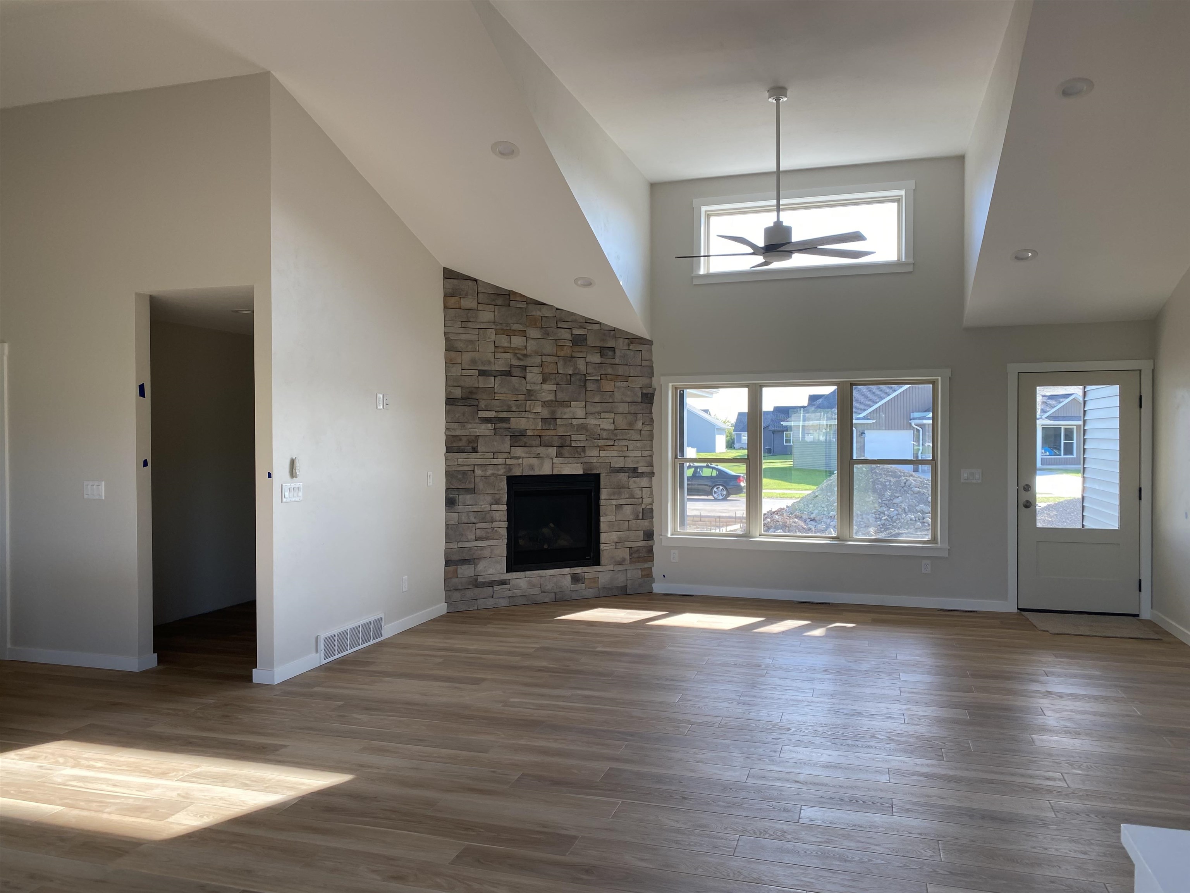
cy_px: 446
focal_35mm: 26
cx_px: 595
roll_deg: -0.2
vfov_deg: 53.1
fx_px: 894
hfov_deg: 67.3
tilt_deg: -2.9
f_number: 1.8
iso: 32
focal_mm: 4.25
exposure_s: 1/132
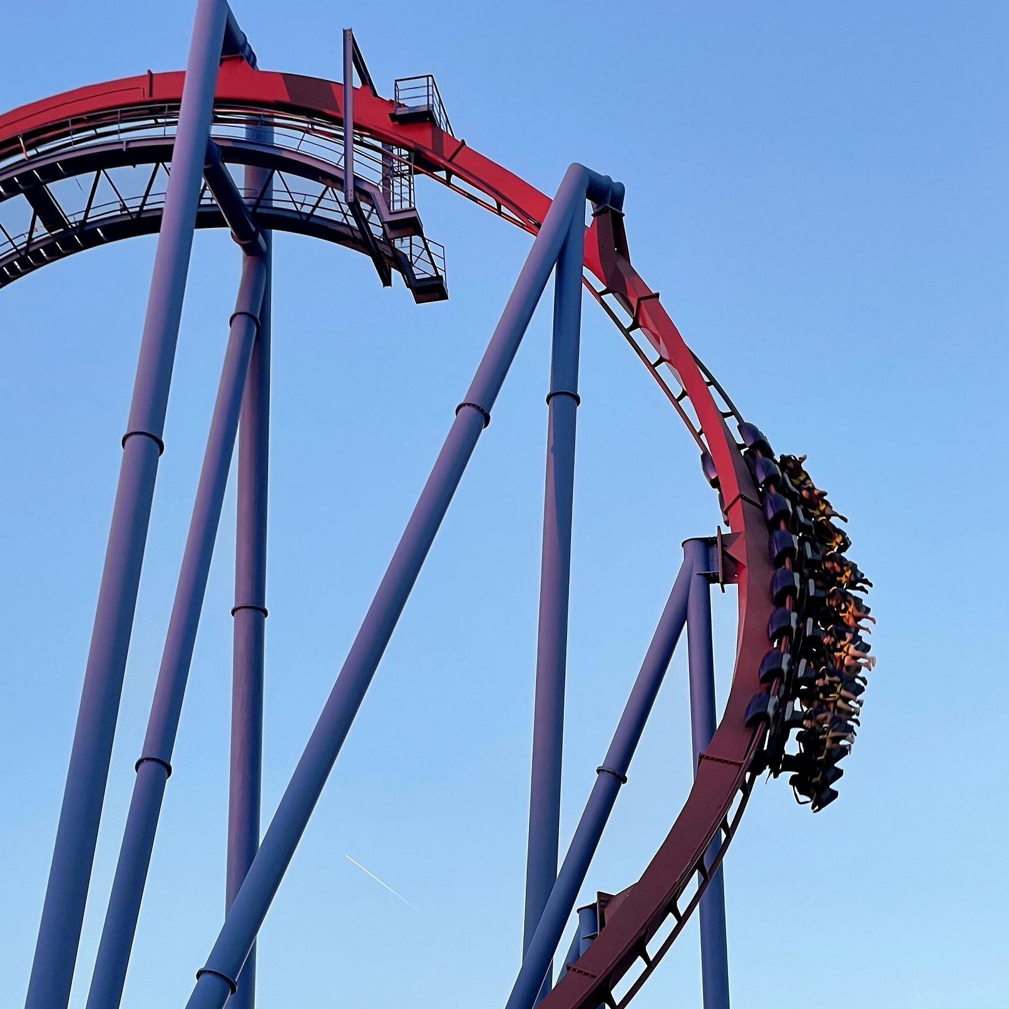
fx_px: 2407
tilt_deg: +21.1
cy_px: 782
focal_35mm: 73
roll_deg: -0.4
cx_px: 479
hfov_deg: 23.7
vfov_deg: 23.4
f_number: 2
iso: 32
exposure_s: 1/99
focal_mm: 6
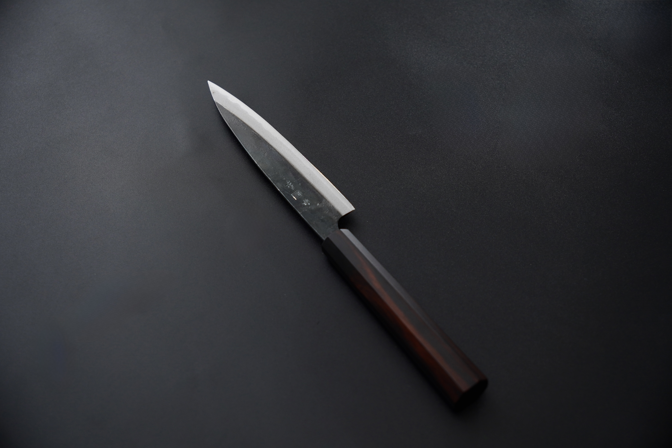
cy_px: 224
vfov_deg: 28.5
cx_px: 336
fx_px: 882
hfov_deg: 41.7
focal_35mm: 47
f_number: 3.5
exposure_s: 1/160
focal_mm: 31.5
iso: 320
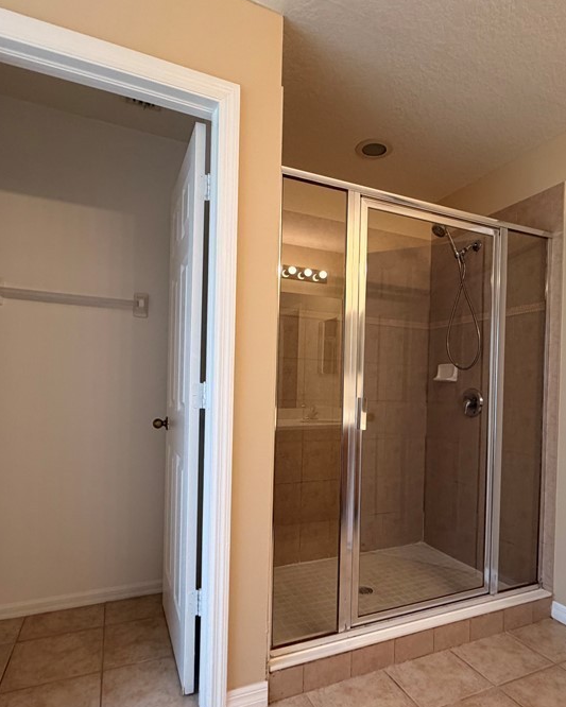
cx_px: 319
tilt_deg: -0.9
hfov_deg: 65.3
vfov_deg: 77.4
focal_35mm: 21
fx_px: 440
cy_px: 391
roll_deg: -1.4
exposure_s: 1/120
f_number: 2.2
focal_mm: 2.22
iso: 250
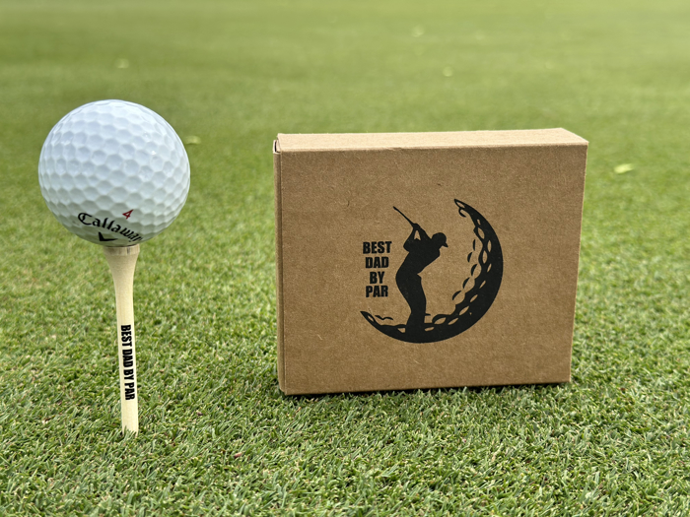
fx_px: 957
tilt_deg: -16.6
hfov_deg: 39.7
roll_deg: +1.5
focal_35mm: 48
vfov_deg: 30.3
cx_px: 345
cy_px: 258
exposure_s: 1/1453
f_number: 1.78
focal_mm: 6.86
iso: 80
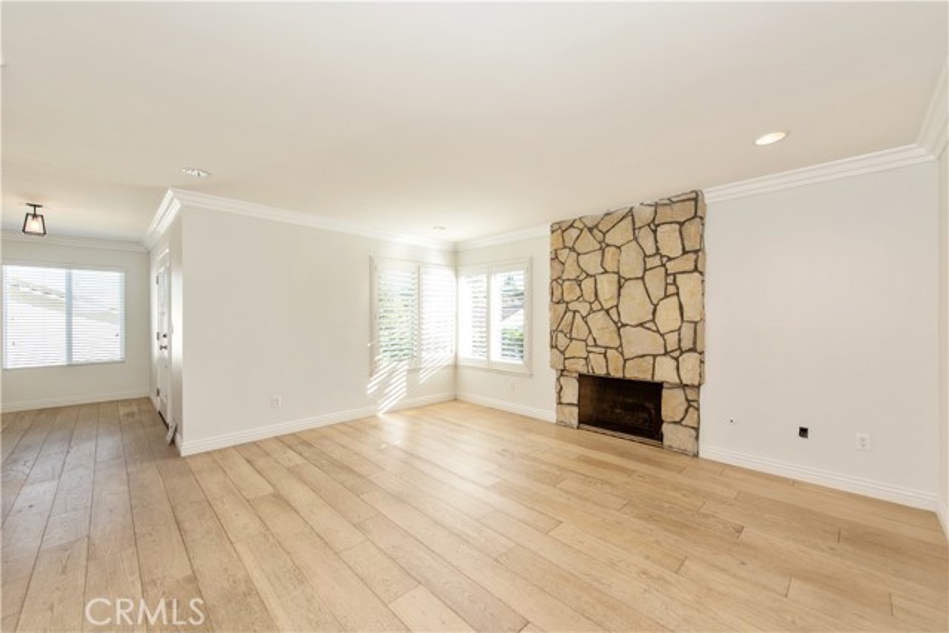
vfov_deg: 81.2
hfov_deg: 104.2
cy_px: 316
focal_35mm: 14
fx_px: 369
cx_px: 474
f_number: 5.6
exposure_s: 1/125
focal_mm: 14
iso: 320
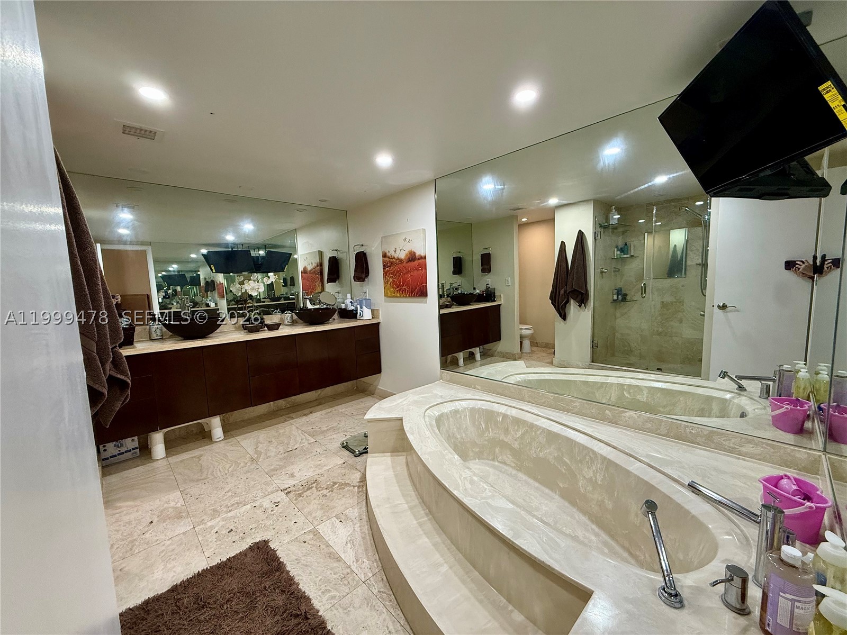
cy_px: 318
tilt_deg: -6.2
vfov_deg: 85.7
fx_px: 343
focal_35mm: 14
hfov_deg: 102.1
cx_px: 424
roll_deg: +1.8
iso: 250
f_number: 2.2
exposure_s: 1/120
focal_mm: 2.22
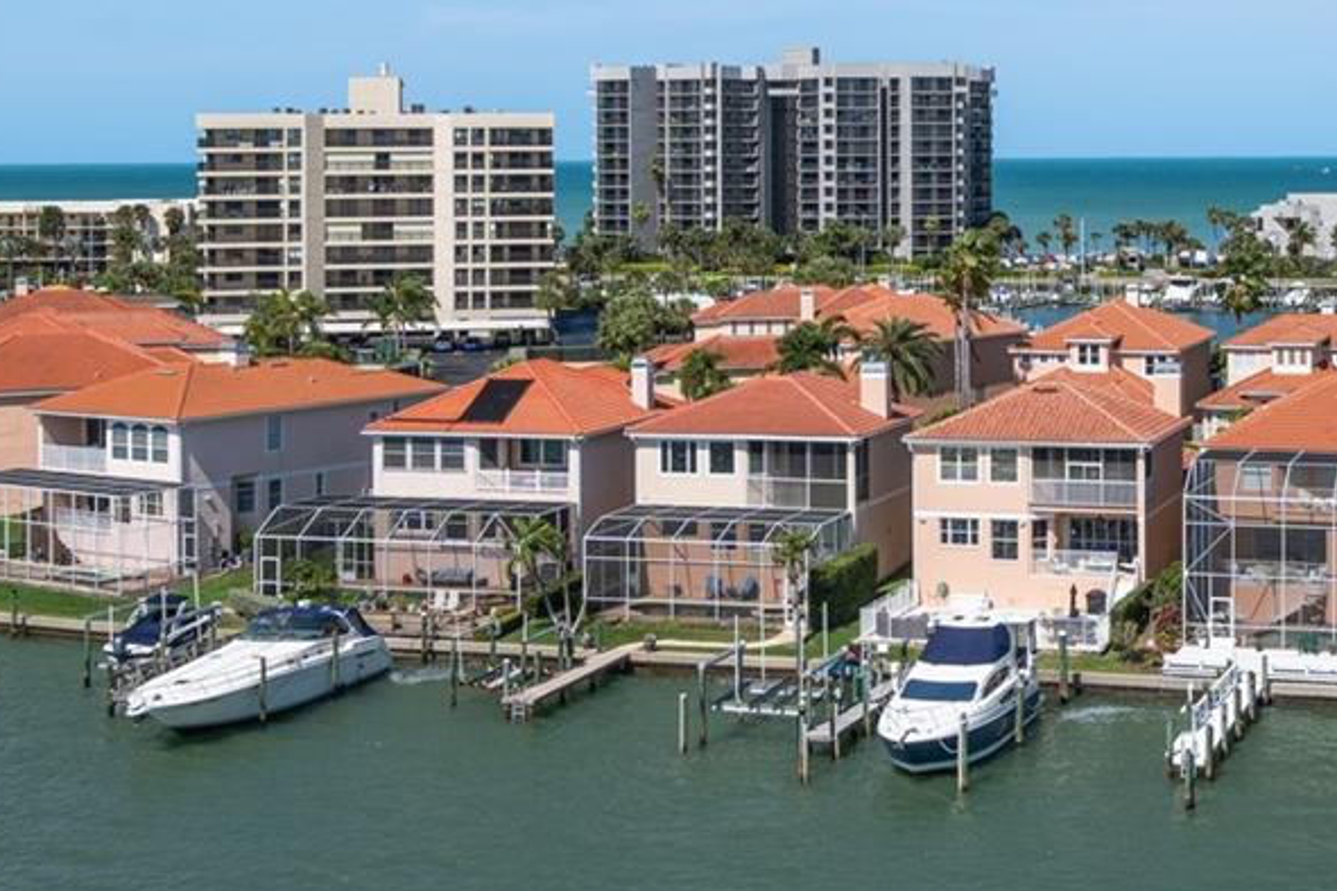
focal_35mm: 65
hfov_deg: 30.3
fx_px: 2414
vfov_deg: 20.6
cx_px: 1054
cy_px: 138
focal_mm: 24
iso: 100
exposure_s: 1/320
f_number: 9
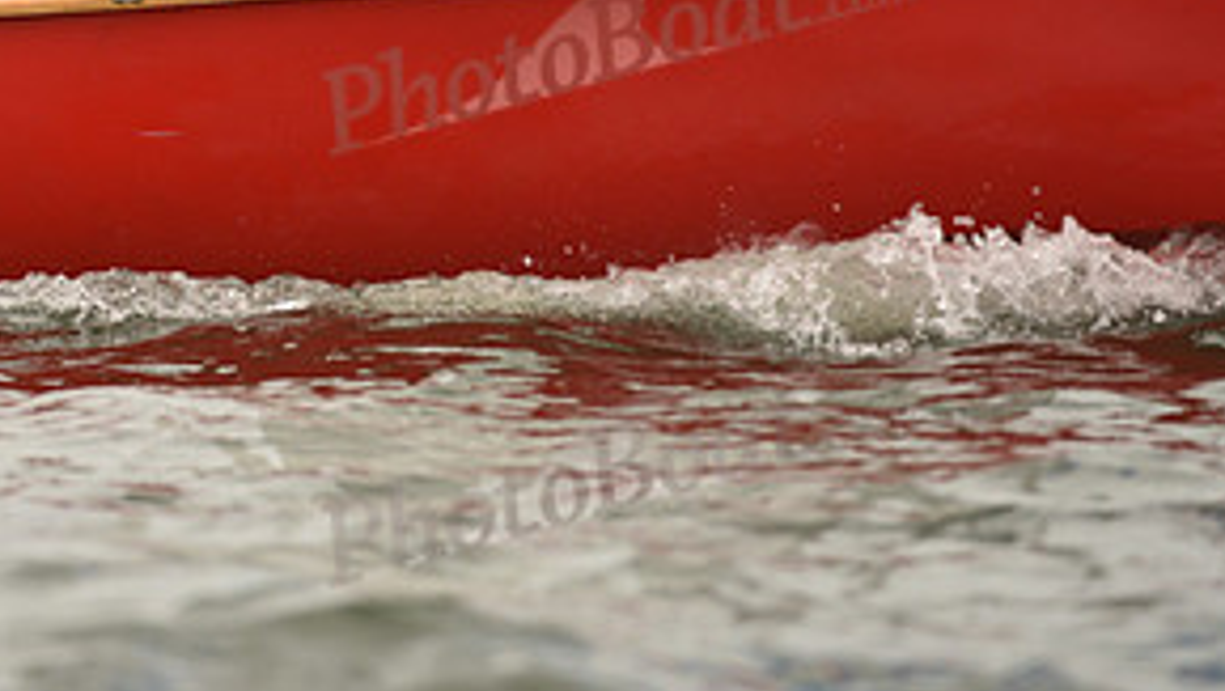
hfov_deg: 2.6
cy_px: -117
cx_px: 106
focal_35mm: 841
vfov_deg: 1.4
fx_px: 27335
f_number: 5
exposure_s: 1/1250
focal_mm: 400
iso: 320
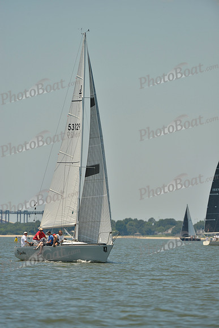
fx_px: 3648
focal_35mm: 400
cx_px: 110
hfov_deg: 3.4
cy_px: 164
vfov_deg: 5.2
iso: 200
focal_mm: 400
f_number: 5.6
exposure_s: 1/1600
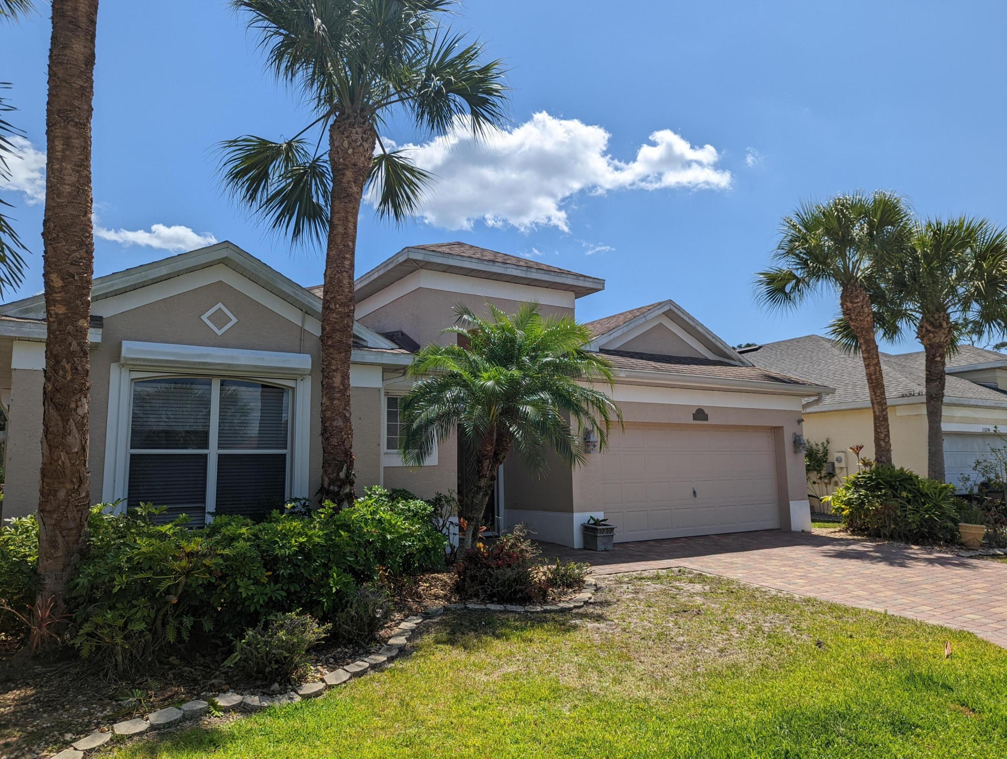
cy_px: 380
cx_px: 504
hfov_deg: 71.5
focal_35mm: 24
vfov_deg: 56.9
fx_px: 699
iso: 40
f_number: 1.85
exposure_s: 1/3145
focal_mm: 6.81
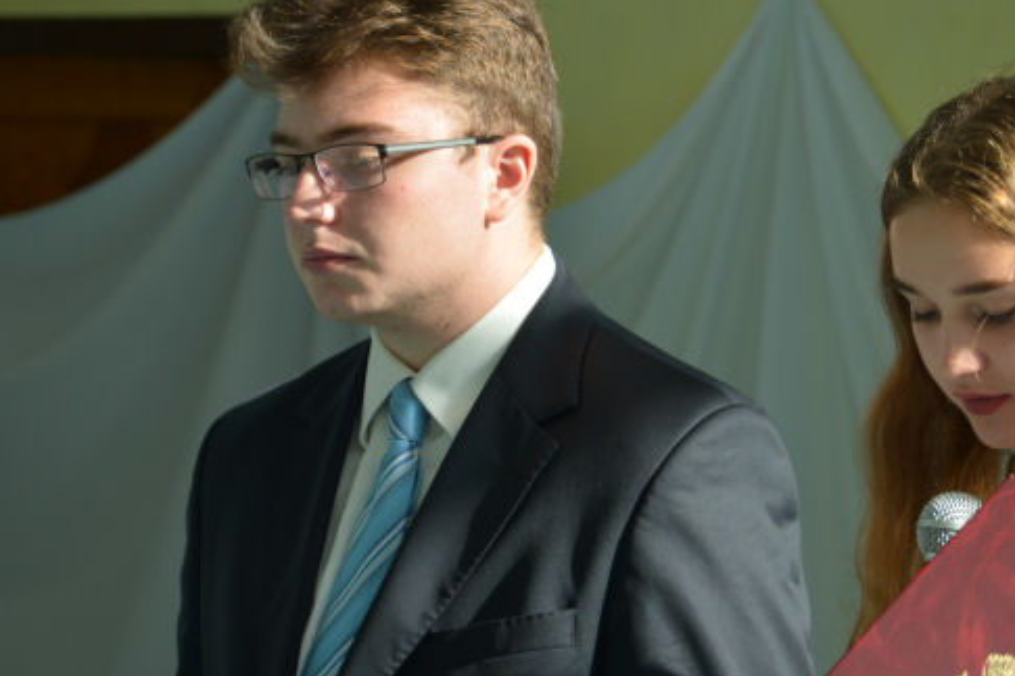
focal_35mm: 292
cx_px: 873
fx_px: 8230
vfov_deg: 4.7
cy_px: 273
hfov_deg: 7.0
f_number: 8
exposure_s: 1/200
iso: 200
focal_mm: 105
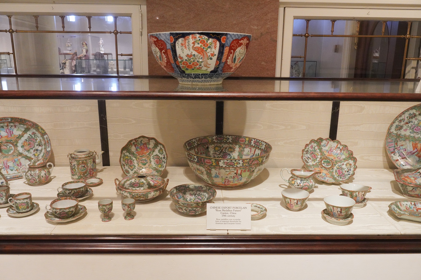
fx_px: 363
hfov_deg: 60.3
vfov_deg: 42.3
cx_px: 210
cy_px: 140
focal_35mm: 31
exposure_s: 1/80
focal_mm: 31
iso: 6400
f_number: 9
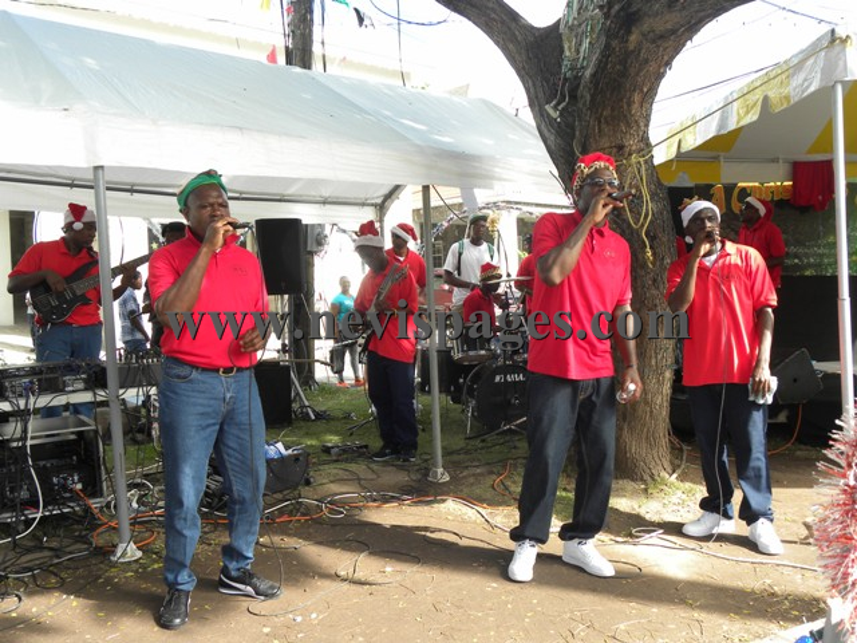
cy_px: 322
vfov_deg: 42.9
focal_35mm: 33
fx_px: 817
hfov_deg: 55.4
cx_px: 428
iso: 64
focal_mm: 5.9
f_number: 3.5
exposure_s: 1/114
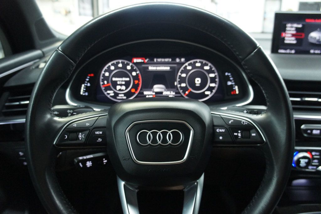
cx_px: 160
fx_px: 241
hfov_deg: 67.4
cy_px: 107
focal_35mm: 27
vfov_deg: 47.9
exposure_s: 1/20
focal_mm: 18
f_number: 3.5
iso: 1600
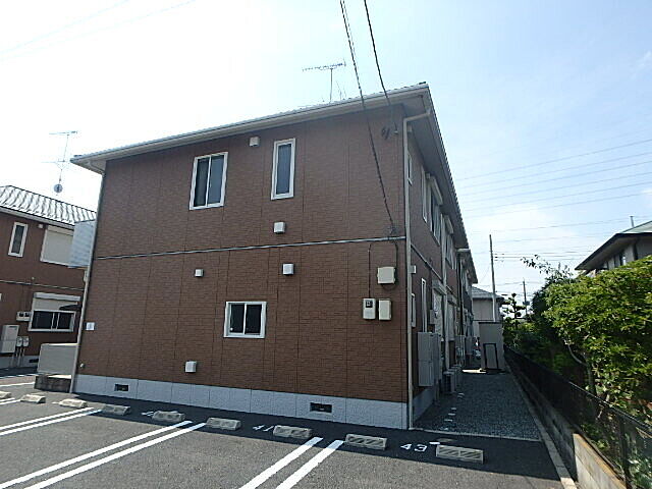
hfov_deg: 79.0
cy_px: 244
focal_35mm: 21
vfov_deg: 63.4
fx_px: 396
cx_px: 326
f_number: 3.5
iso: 125
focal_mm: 3.7
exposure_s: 1/1000
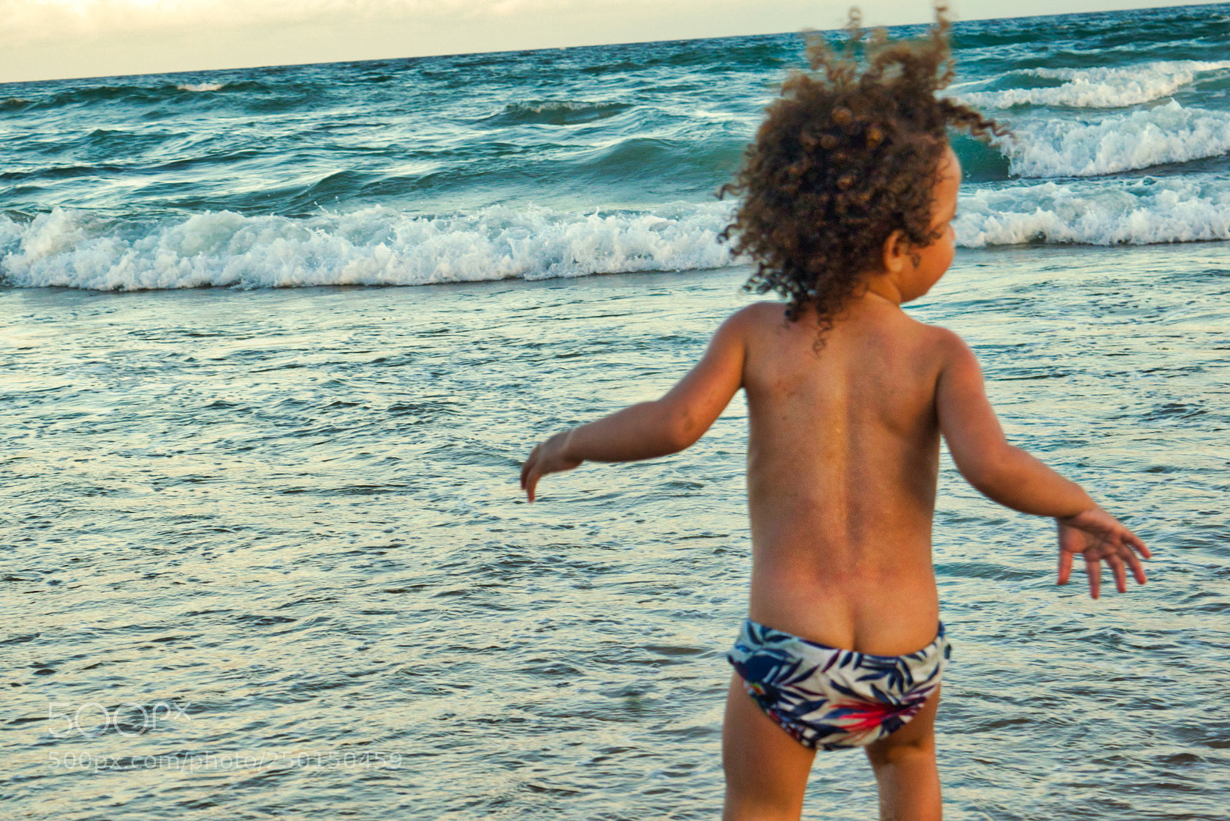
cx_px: 615
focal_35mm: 82
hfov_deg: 24.6
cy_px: 410
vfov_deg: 16.6
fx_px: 2820
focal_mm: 55
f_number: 9
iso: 1000
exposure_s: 1/320
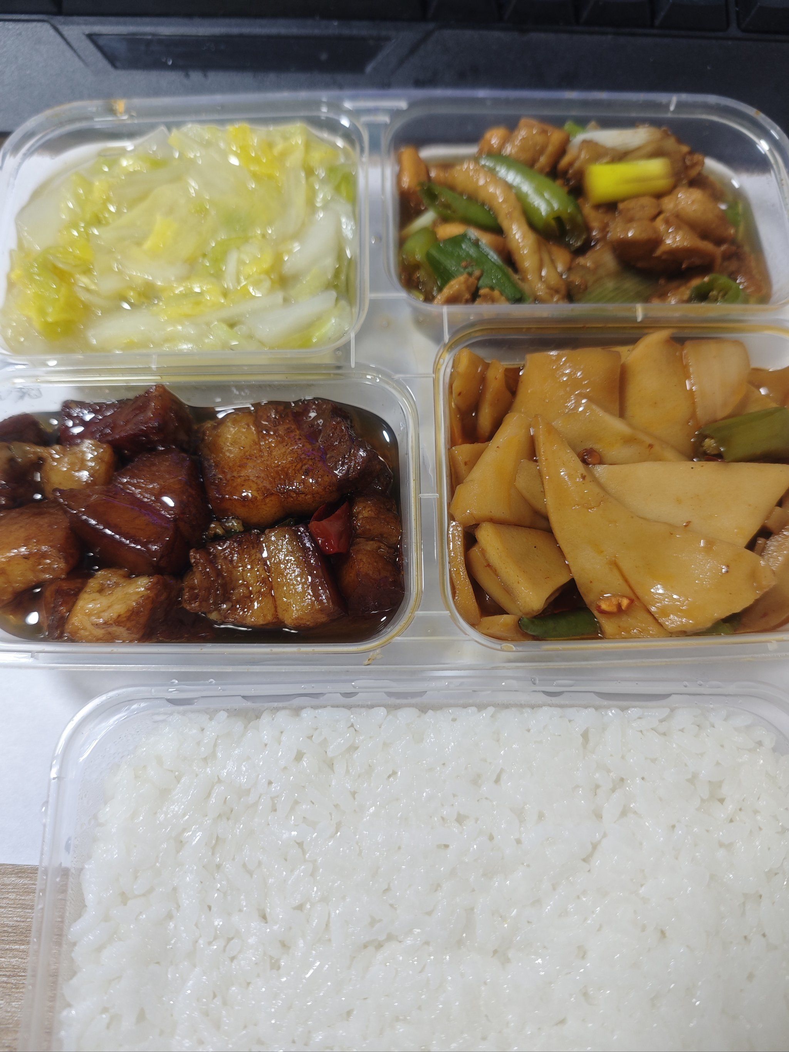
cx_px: 394
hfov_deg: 58.9
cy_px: 526
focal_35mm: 23
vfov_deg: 73.9
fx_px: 699
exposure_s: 1/80.6
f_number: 1.6
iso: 320
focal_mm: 6.55
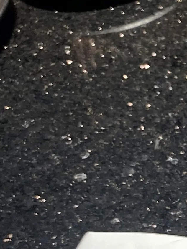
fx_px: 893
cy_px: 331
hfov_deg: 10.5
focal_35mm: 124
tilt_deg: -49.3
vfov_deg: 15.1
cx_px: 433
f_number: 1.8
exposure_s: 1/120
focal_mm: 4.25
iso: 64
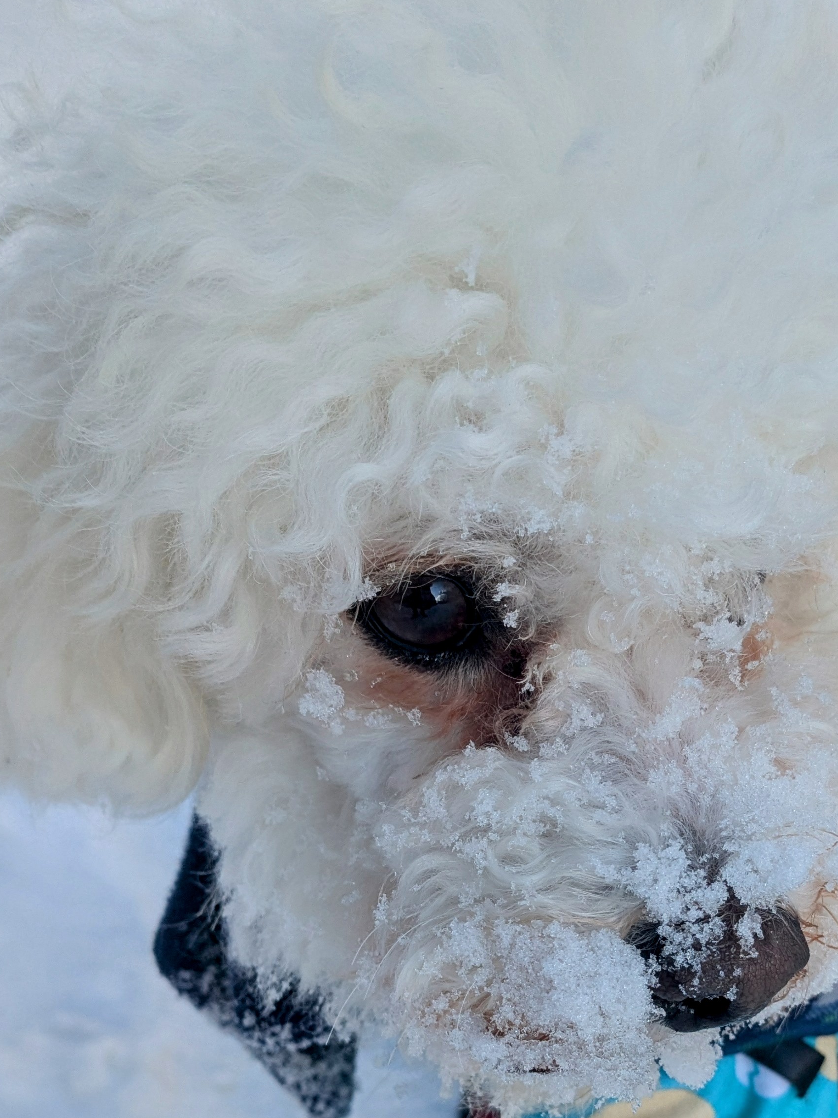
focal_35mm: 48
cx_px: 575
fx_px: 1549
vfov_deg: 38.7
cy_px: 833
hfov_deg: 30.0
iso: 35
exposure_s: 1/520
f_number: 1.73
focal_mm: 4.38
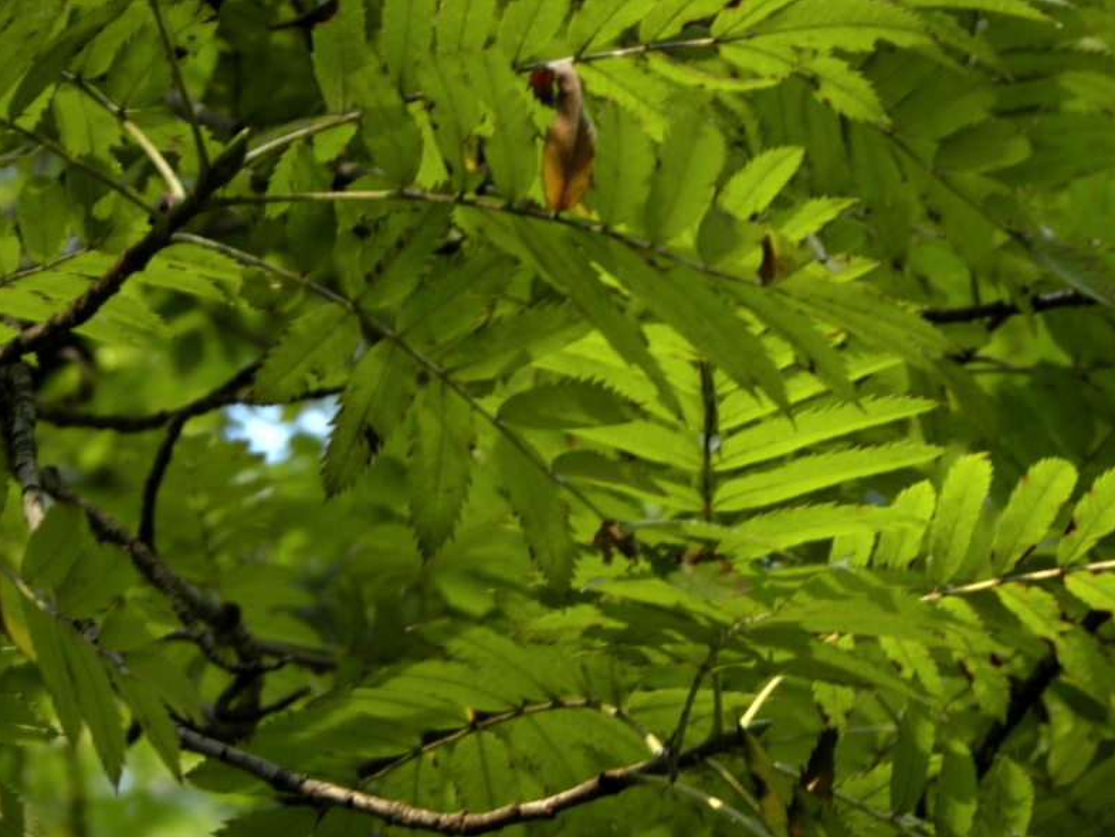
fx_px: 11052
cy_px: 424
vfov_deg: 4.3
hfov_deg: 5.8
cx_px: 560
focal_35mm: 343
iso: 64
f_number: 8
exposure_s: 1/8.2
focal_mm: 59.9
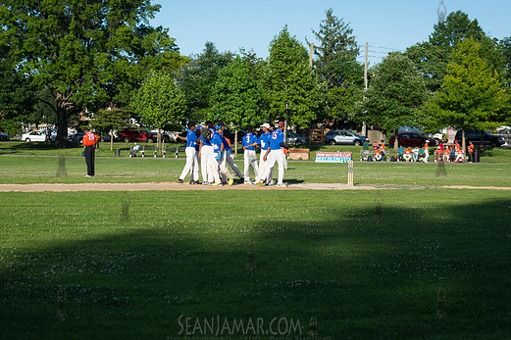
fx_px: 1107
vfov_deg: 17.5
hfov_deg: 26.0
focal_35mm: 78
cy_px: 159
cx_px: 251
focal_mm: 70
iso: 200
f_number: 2.8
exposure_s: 1/3200
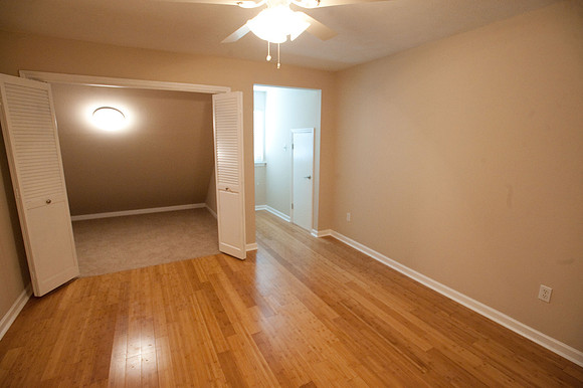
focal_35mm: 17
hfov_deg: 93.3
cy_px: 194
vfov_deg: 70.4
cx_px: 292
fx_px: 275
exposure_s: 1/50
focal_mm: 17
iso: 3200
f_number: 5.6
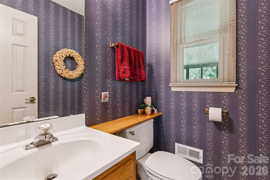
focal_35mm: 17
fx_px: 126
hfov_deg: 94.0
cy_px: 90
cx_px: 135
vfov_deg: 71.1
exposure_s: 6
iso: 100
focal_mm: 16.8
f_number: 13
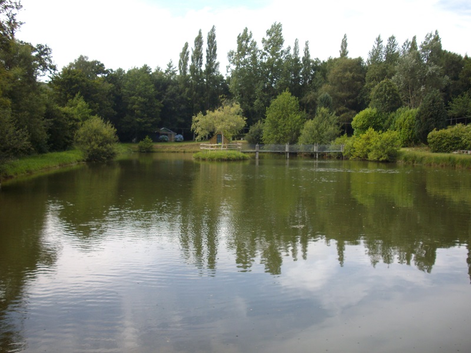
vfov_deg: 38.7
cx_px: 236
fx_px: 503
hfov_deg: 50.1
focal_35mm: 37
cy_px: 176
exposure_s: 1/400
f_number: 2.8
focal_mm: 6.2
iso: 80
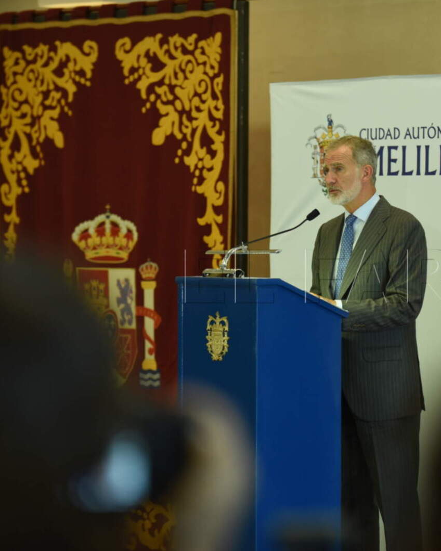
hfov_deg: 9.1
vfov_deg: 11.4
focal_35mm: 170
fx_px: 2774
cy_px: 277
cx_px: 349
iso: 1600
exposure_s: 1/125
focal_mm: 120
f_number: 2.8
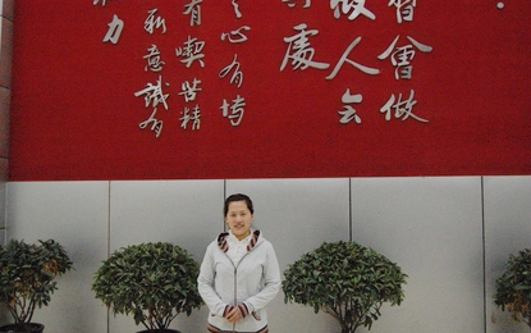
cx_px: 264
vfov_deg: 35.8
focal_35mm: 36
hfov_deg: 54.6
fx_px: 514
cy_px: 176
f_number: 3.8
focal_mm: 23
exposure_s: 1/20
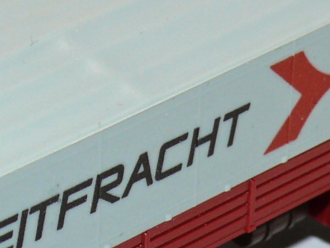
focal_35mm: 269
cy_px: 139
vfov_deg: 5.5
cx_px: 76
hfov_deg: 7.4
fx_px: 2564
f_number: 4
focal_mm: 12.1
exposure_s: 1/30
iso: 100
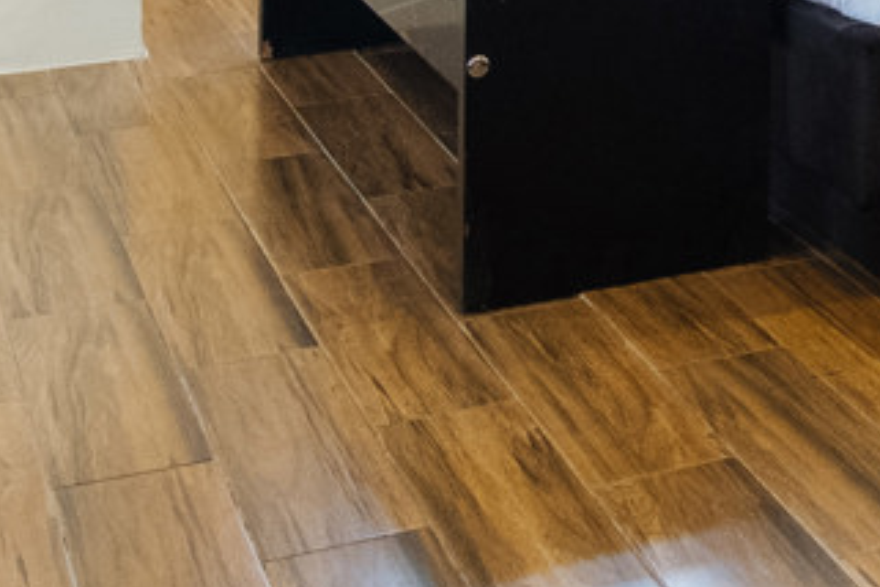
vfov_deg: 12.4
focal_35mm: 99
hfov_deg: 17.4
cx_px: 1497
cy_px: -527
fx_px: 2420
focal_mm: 12
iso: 1000
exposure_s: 1/8
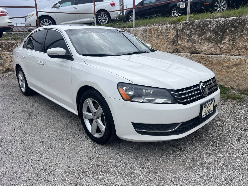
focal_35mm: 26
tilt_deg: -14.6
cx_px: 124
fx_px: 186
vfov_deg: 53.1
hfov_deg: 67.3
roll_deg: +1.3
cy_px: 93
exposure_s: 1/1344
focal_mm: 5.7
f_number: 1.5
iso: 50
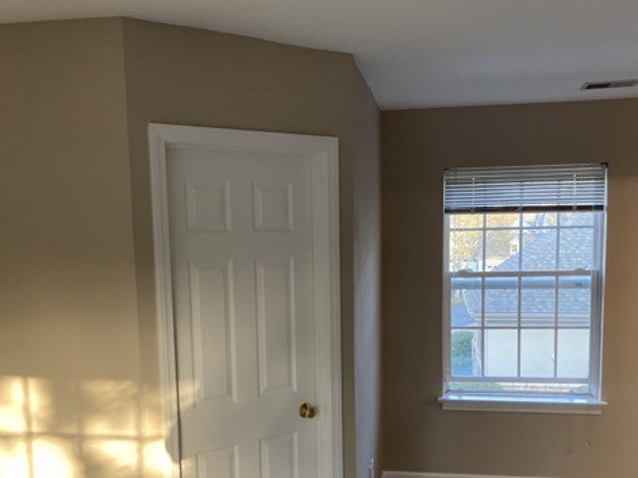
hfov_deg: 49.0
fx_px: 700
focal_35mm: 38
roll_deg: -0.5
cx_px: 324
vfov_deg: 37.3
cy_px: 321
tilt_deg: -6.8
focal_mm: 3.99
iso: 64
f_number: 1.8
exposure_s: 1/60
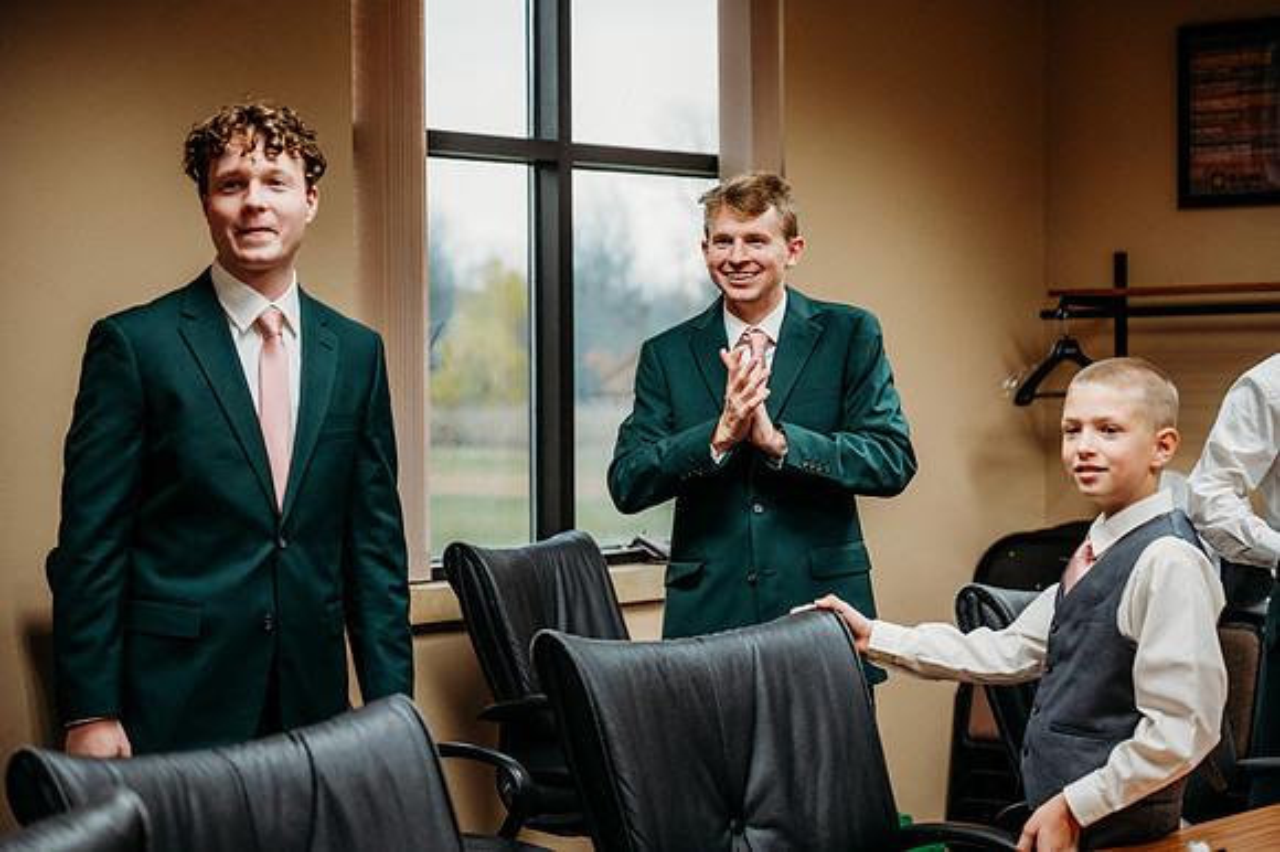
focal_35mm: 70
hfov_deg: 28.9
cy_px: 426
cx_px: 640
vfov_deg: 19.4
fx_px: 2487
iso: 2000
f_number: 2.8
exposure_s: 1/320
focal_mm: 70
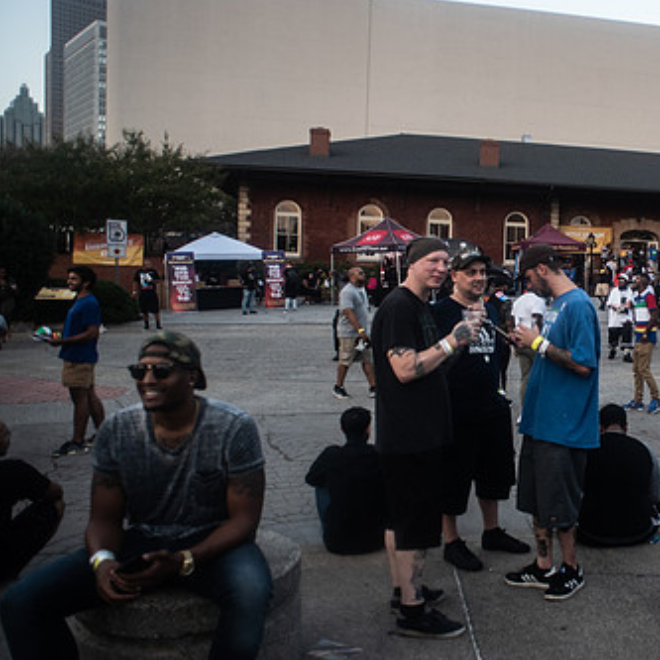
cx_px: 584
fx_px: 733
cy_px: 321
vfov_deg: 48.4
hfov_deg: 44.4
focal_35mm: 34
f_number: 3.5
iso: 250
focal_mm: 20
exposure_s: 1/320
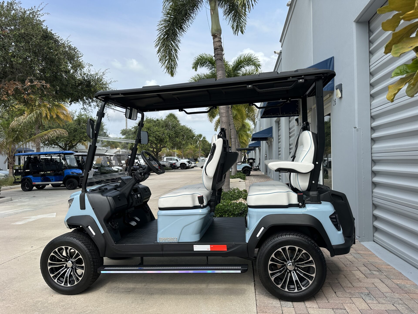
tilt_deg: +0.6
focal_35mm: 24
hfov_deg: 71.6
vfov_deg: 56.8
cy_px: 157
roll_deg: +0.1
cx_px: 209
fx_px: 290
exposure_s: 1/2967
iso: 80
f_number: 1.78
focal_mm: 6.86
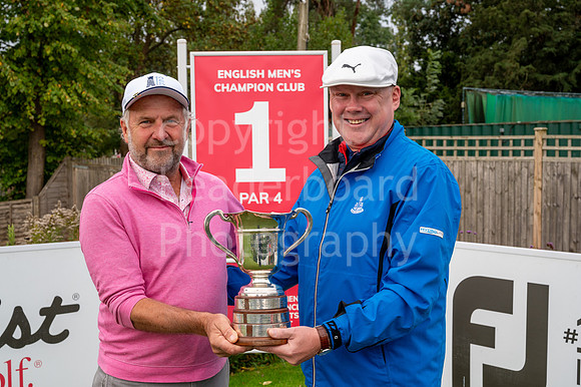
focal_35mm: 46
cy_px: 194
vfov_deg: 29.2
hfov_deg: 42.8
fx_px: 742
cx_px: 290
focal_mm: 46
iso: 320
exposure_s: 1/100
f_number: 7.1
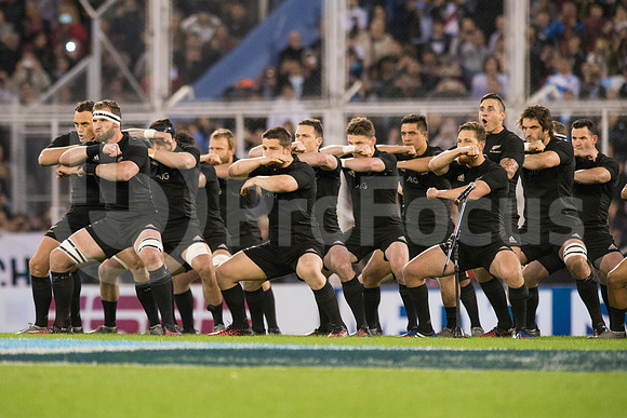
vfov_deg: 3.3
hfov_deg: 4.9
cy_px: 209
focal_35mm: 420
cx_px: 314
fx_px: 7316
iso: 4500
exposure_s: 1/800
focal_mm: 420
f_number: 4
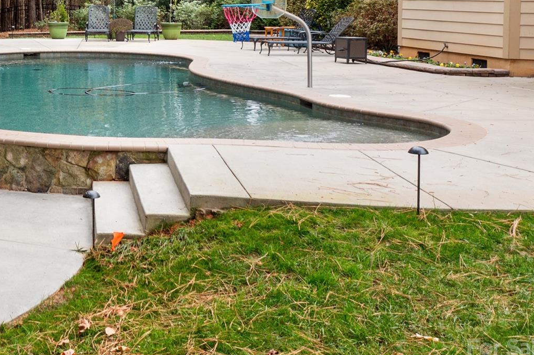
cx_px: 18
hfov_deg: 33.1
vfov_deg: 23.6
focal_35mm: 56
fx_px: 830
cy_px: 41
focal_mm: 10.26
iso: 100
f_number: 3.5
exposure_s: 1/60
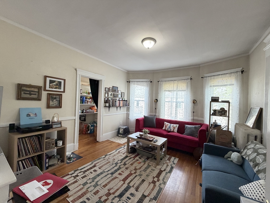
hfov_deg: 102.1
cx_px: 135
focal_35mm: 14
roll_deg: -1.2
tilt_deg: -0.6
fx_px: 109
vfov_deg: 85.7
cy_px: 102
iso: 200
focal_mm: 2.22
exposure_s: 1/60
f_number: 2.2
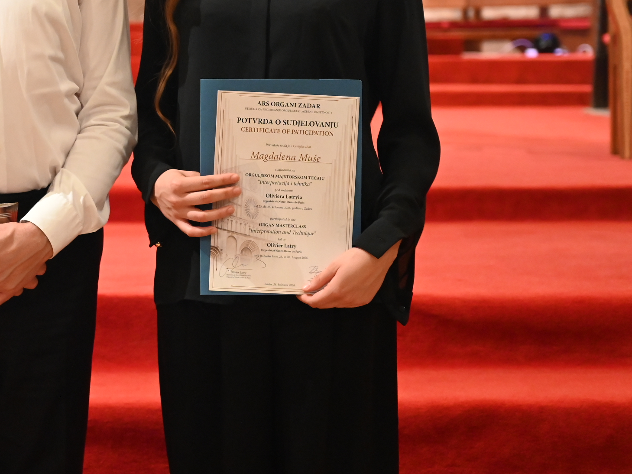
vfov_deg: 12.6
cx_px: 158
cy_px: 79
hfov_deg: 16.7
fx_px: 2136
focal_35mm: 117
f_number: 4
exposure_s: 1/60
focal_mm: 59
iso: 4000
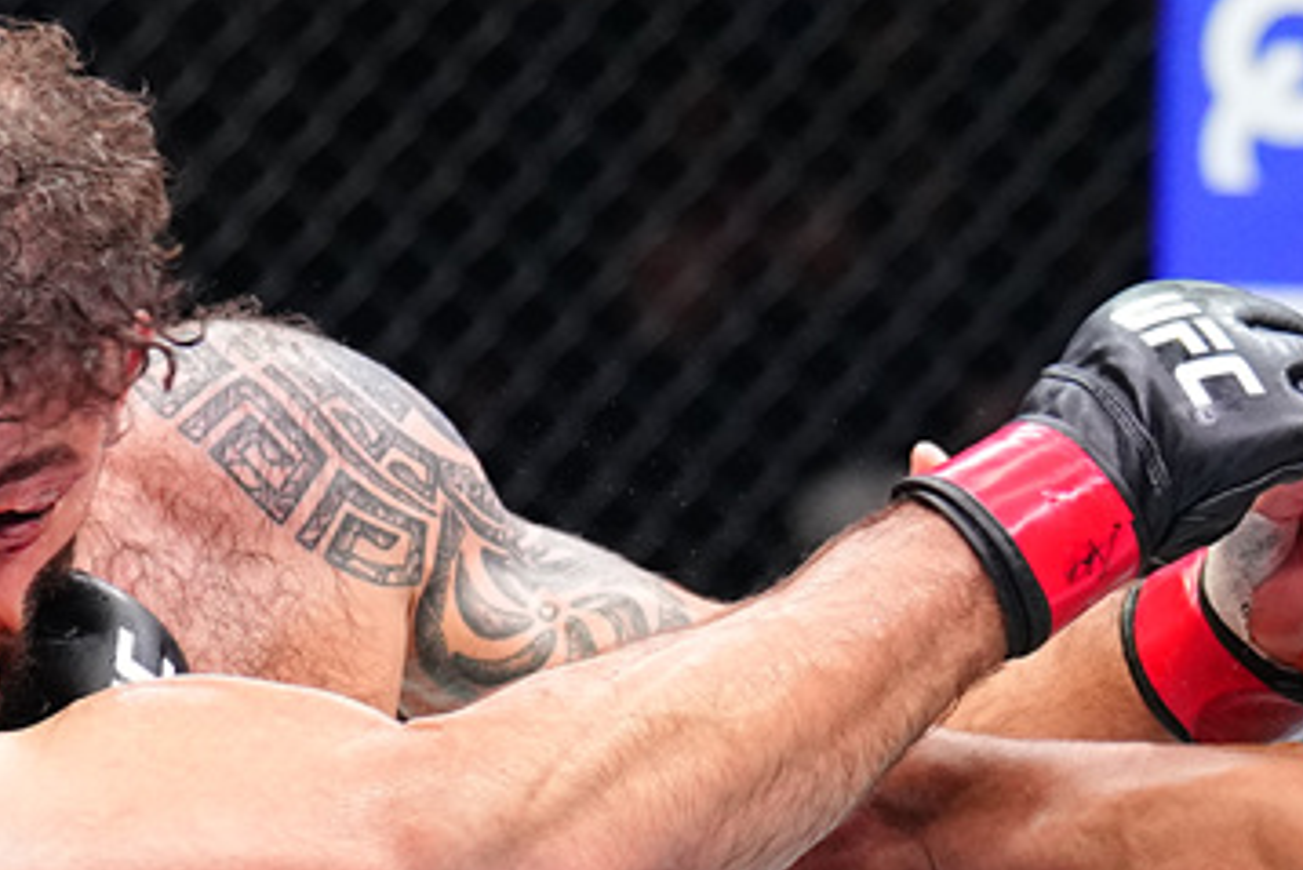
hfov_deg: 9.2
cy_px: 1088
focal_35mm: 223
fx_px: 8074
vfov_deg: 6.1
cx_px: 1190
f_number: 2.8
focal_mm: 74
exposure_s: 1/1600
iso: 2500
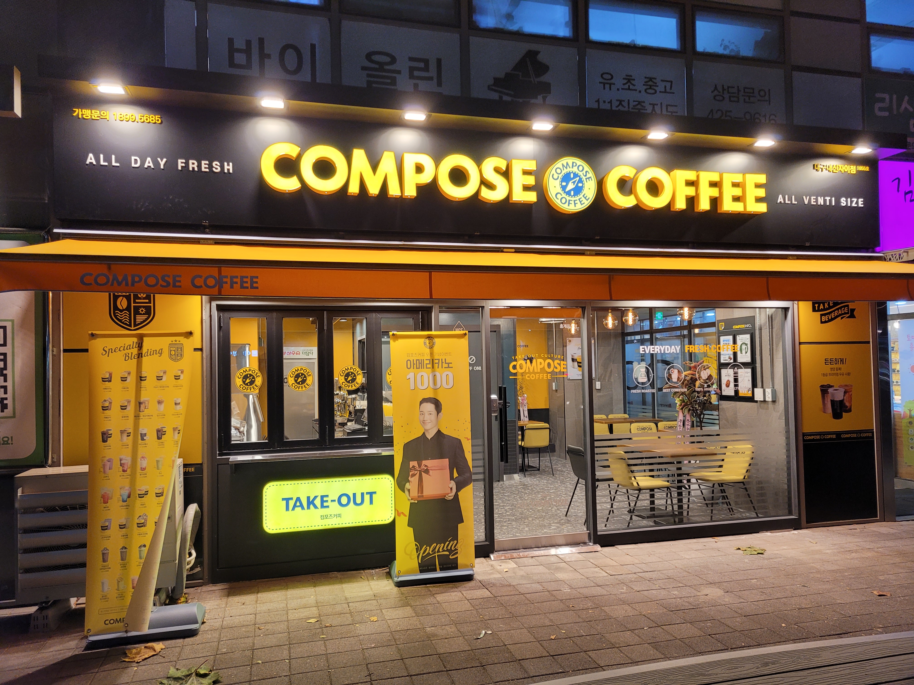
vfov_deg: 53.1
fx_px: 687
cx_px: 457
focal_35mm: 26
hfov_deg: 67.3
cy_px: 342
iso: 200
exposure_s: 1/120
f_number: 1.8
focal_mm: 5.4
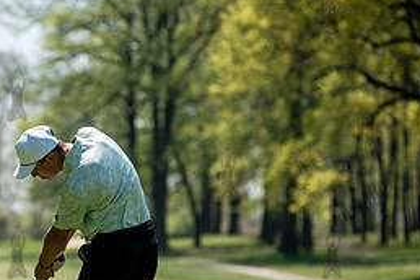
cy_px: 250
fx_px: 3546
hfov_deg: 6.8
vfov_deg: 4.5
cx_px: 16
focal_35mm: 304
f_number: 3.5
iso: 100
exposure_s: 1/1250
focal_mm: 135
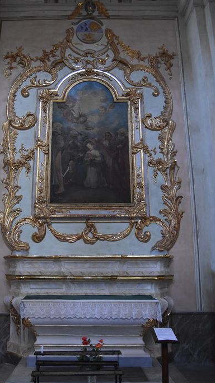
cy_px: 195
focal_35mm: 29
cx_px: 85
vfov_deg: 66.1
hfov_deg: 40.0
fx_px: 294
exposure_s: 1/60
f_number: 3.5
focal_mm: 18
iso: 3200
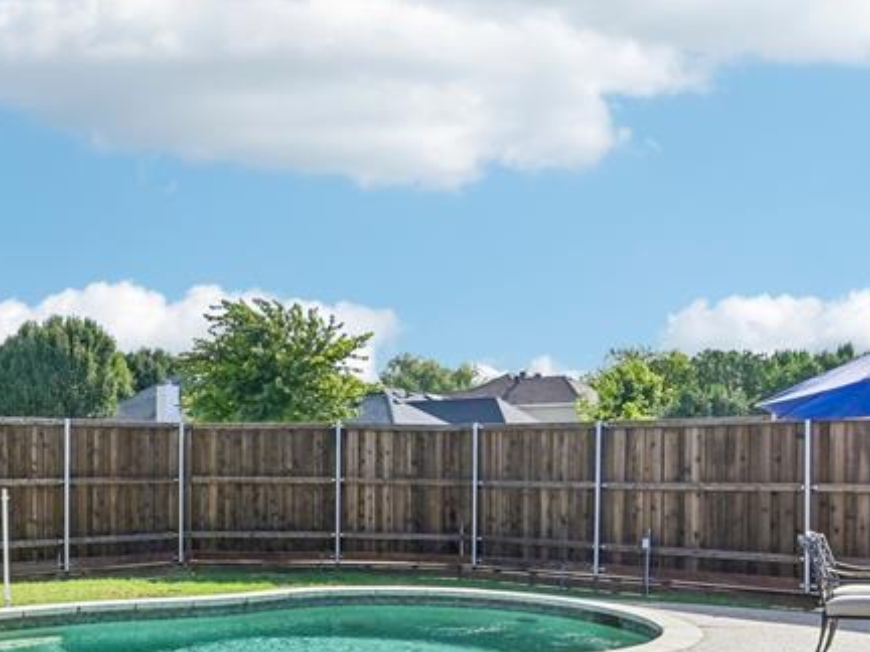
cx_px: 213
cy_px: 459
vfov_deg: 34.6
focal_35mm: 41
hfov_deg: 44.2
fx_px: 1030
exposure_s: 1/2000
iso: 400
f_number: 8
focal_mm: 18
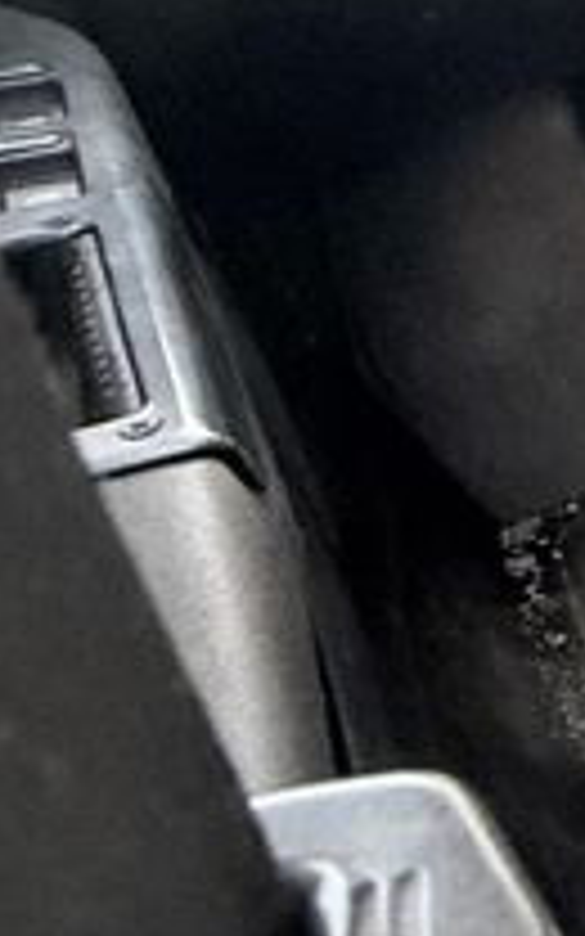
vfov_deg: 26.6
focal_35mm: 73
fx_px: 1862
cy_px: -18
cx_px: 1791
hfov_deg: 11.0
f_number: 2.2
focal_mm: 2.22
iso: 100
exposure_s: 1/99
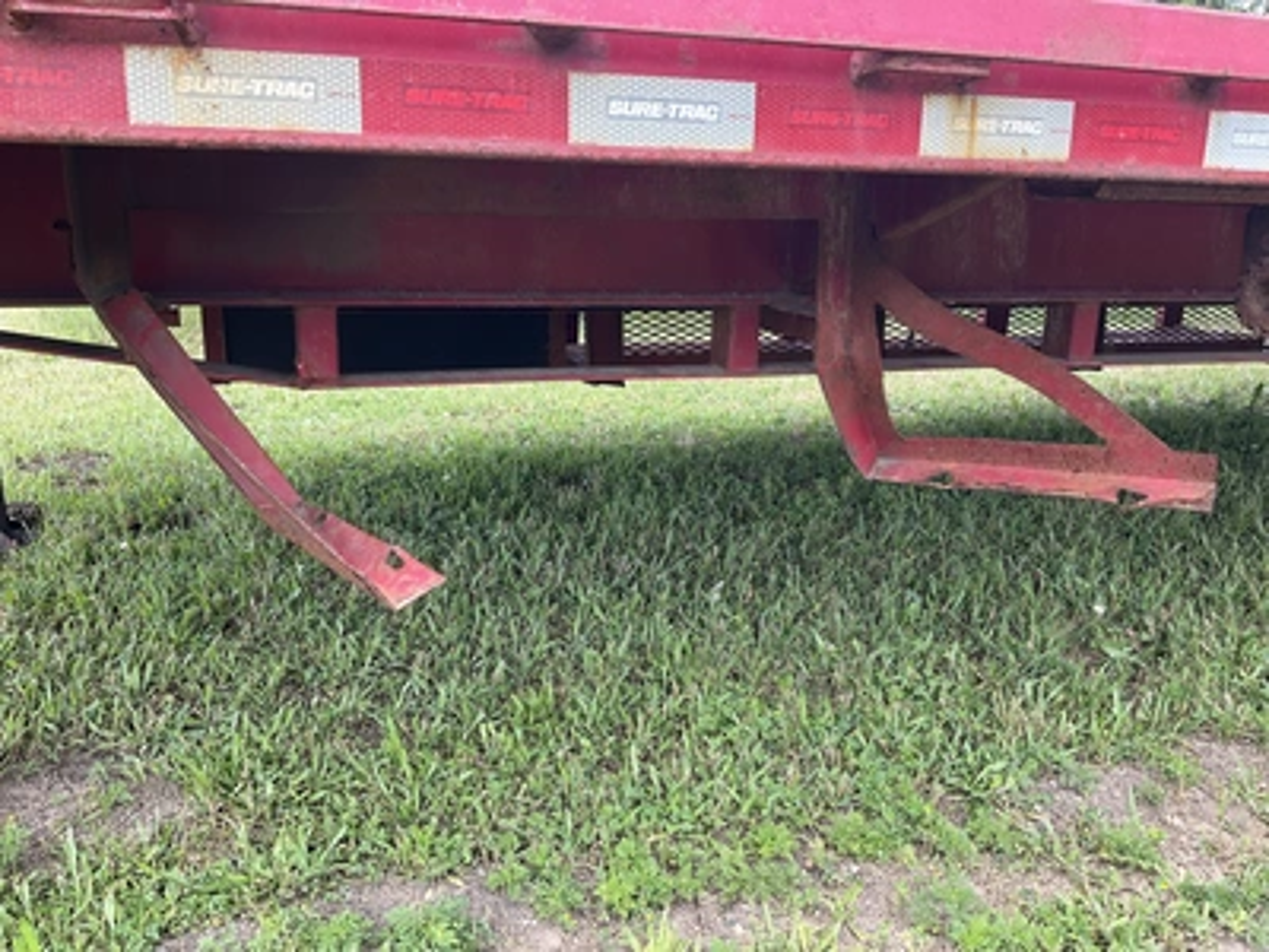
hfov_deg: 61.7
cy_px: 476
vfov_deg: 48.2
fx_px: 1063
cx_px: 634
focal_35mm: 29
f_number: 1.8
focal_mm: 3
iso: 20
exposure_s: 1/133
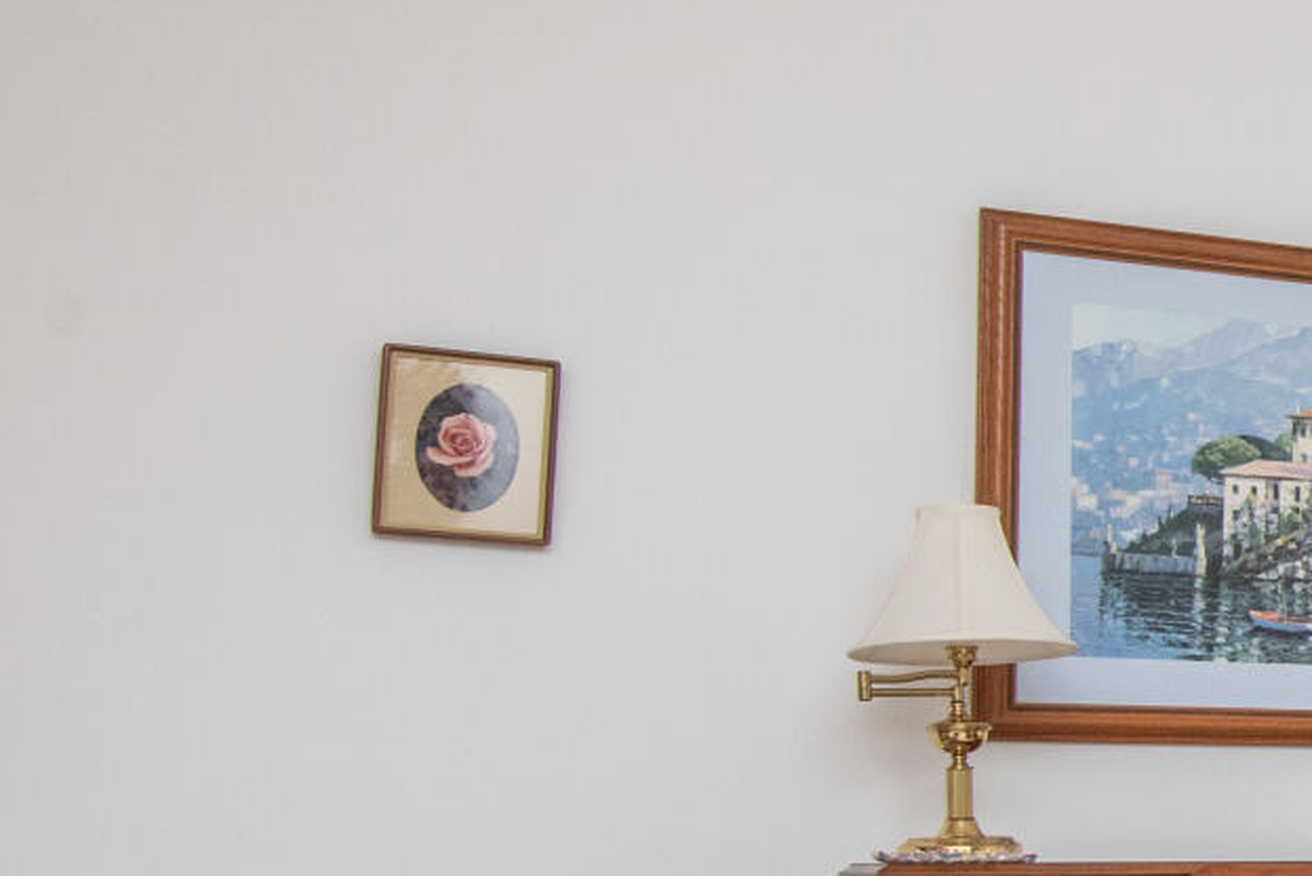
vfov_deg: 17.5
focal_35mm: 77
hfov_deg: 18.2
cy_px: 760
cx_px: 2601
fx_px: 2807
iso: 400
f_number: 10
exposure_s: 1/60
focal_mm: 16
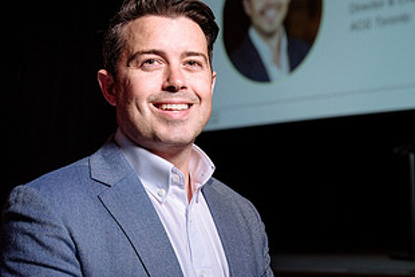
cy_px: 151
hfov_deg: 25.6
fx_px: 888
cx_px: 363
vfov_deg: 17.7
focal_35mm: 77
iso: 500
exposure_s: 1/160
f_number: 3.5
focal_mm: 40
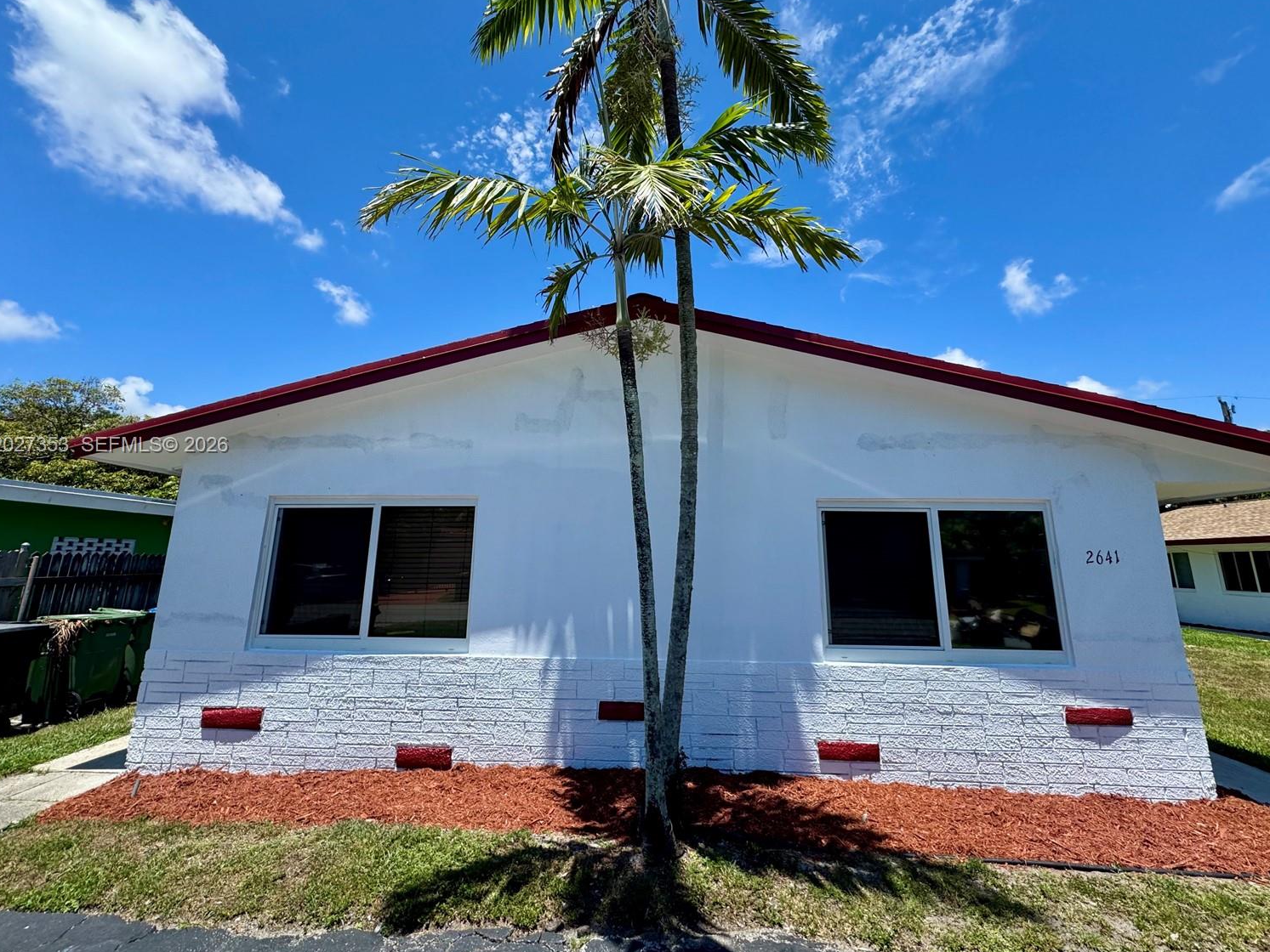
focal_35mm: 15
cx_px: 644
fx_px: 550
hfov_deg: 98.2
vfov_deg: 81.7
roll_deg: -1.0
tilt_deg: +12.9
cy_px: 446
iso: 50
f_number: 2.2
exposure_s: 1/1477
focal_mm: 2.22
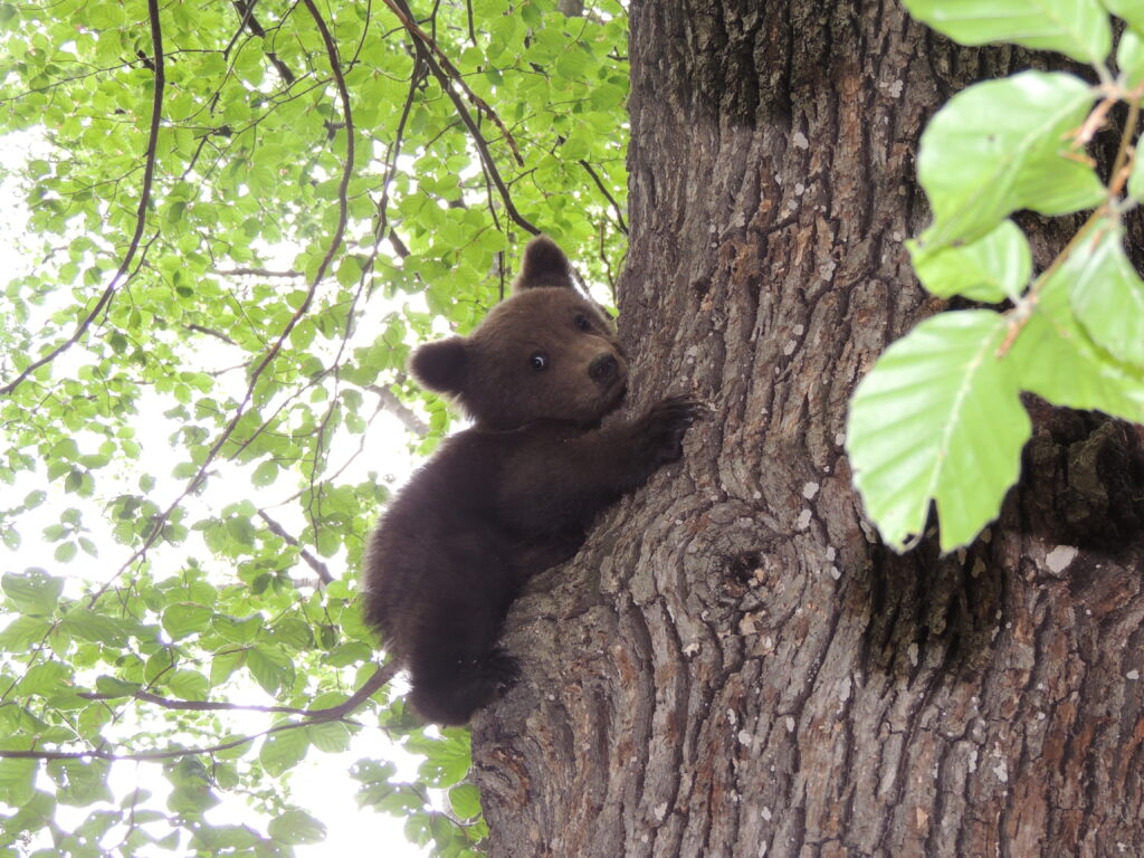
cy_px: 429
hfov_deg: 27.8
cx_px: 572
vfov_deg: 21.0
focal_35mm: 70
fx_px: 2313
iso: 200
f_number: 3.9
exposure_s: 1/50
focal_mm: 12.4
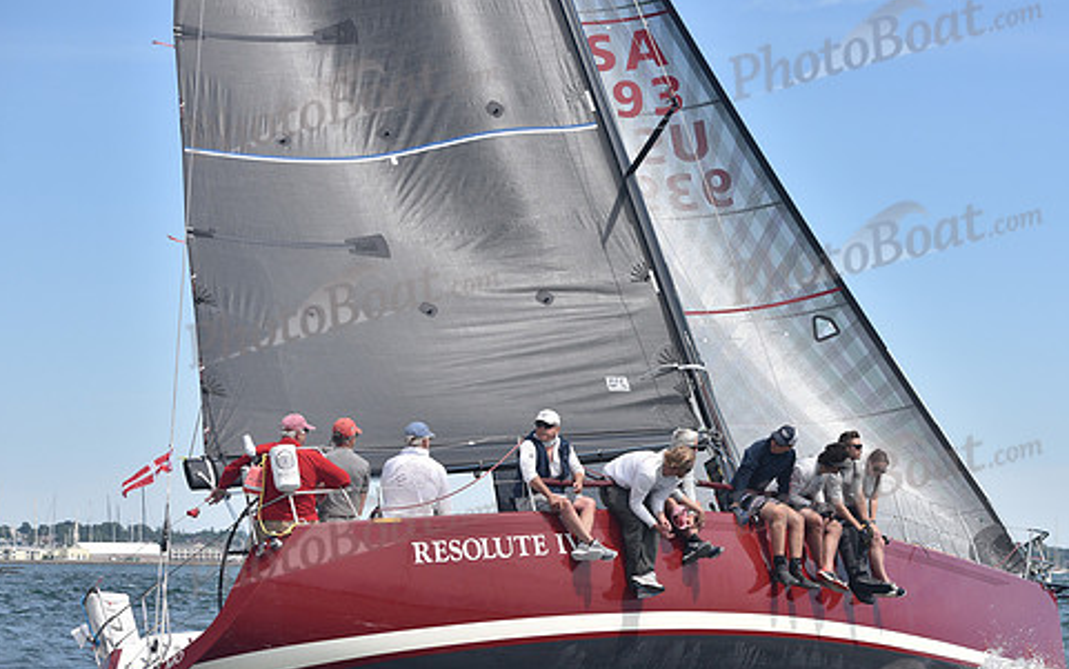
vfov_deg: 15.2
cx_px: 616
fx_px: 2506
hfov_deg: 24.1
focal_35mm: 86
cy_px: 395
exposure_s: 1/800
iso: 320
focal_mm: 70
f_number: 6.3
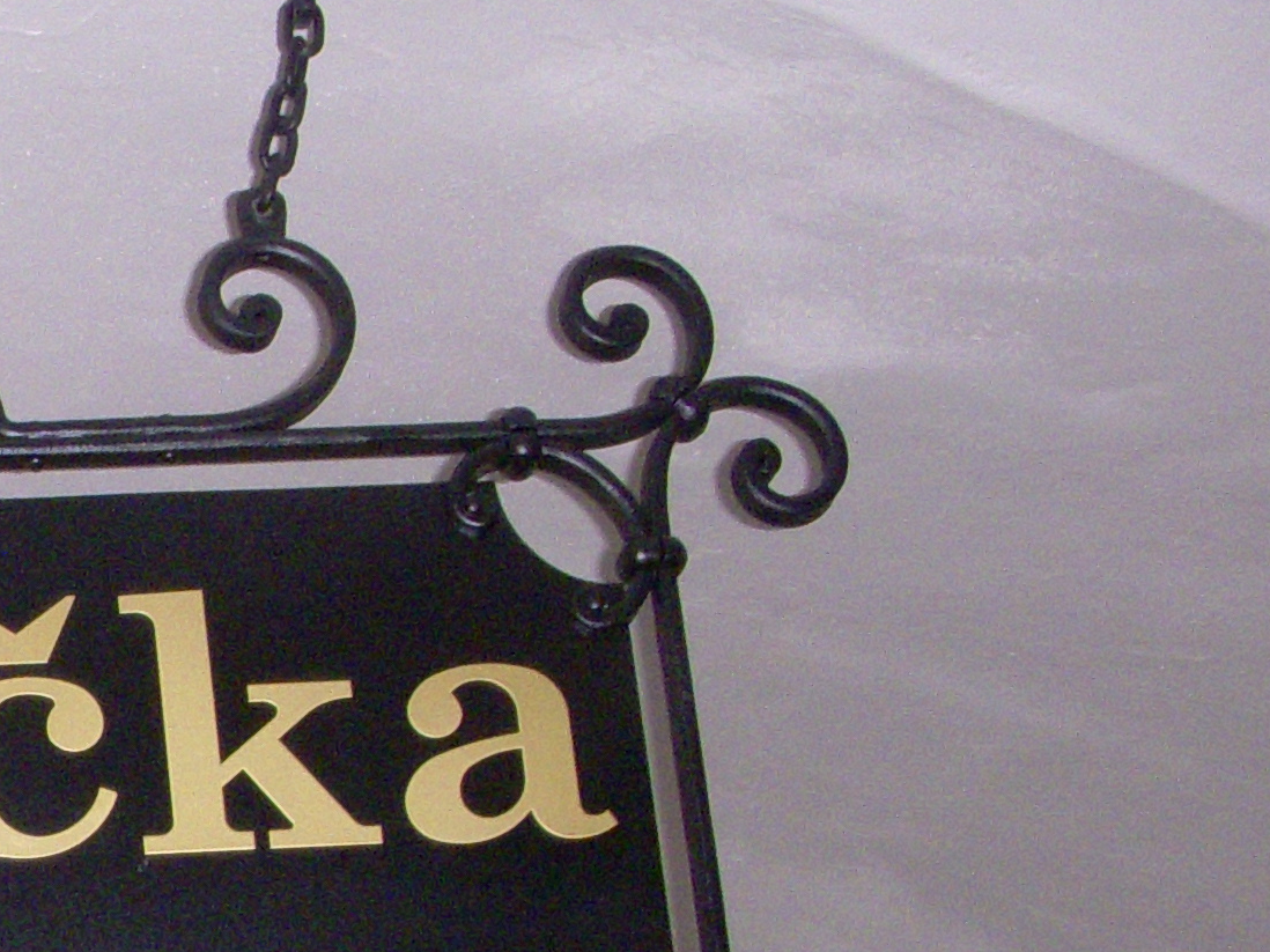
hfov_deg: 16.2
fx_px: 4145
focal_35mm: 113
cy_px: 936
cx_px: -519
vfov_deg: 12.9
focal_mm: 6.3
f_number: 3.3
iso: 400
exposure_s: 1/125
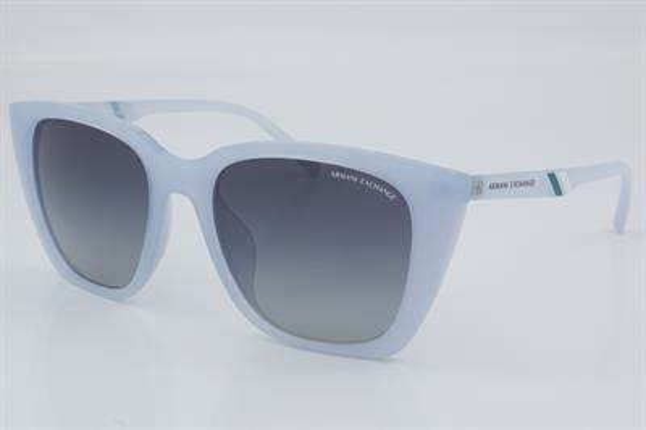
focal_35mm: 75
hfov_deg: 27.0
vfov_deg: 18.2
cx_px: 323
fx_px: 1345
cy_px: 215
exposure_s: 1/4
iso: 100
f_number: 32
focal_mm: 50
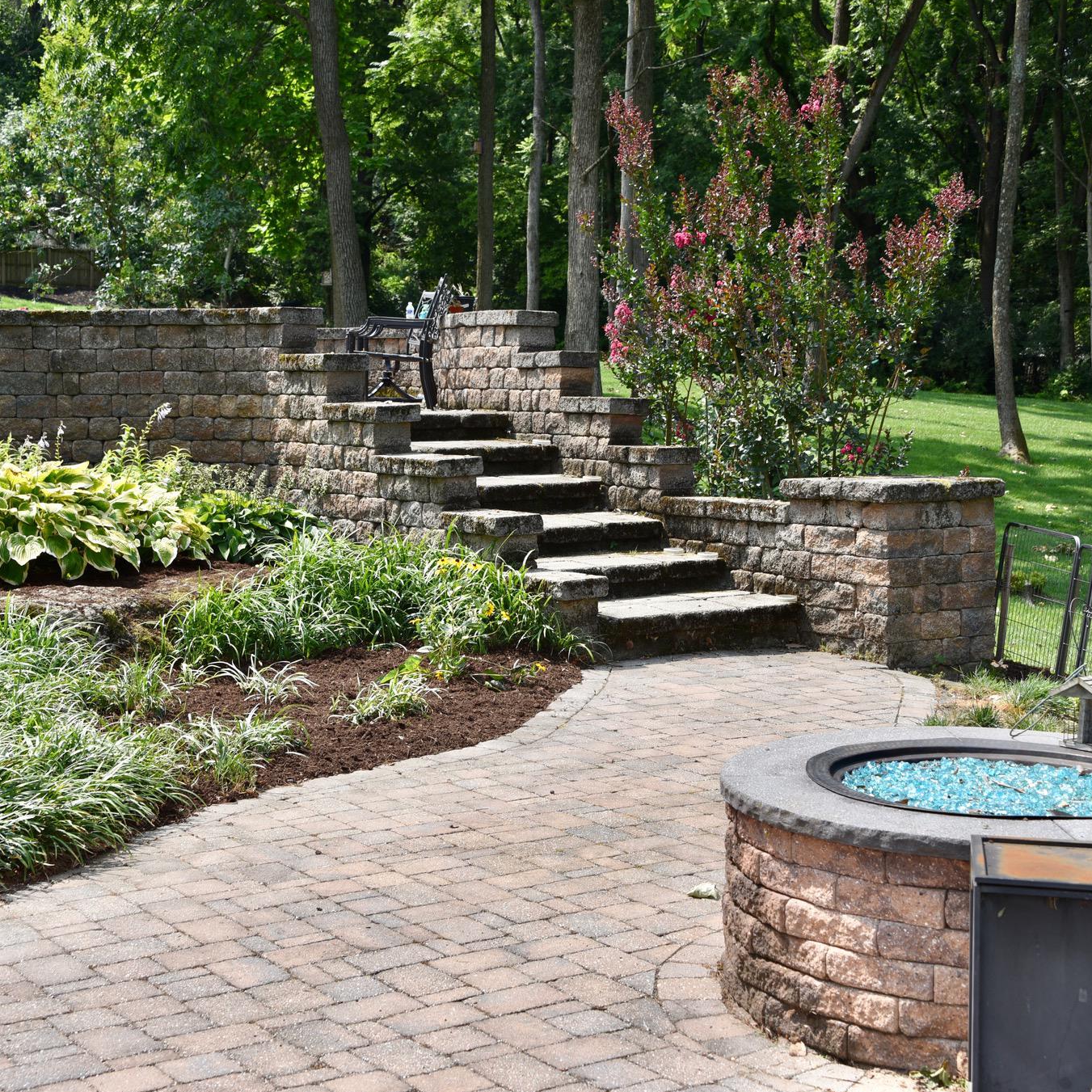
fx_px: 2070
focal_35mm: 58
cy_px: 544
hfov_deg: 29.6
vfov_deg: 29.6
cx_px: 542
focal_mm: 45
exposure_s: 1/200
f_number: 8
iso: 100
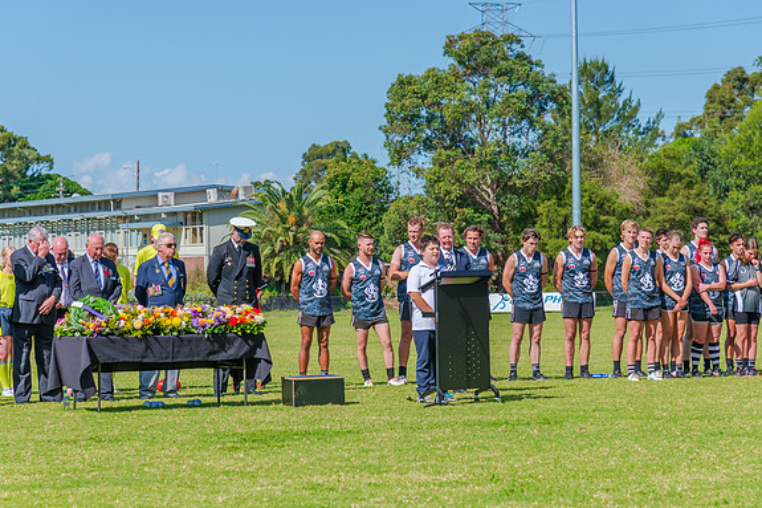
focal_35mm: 125
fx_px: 2645
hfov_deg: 16.4
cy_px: 252
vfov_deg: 11.0
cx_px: 385
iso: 400
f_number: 7.1
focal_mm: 120
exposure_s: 1/2000
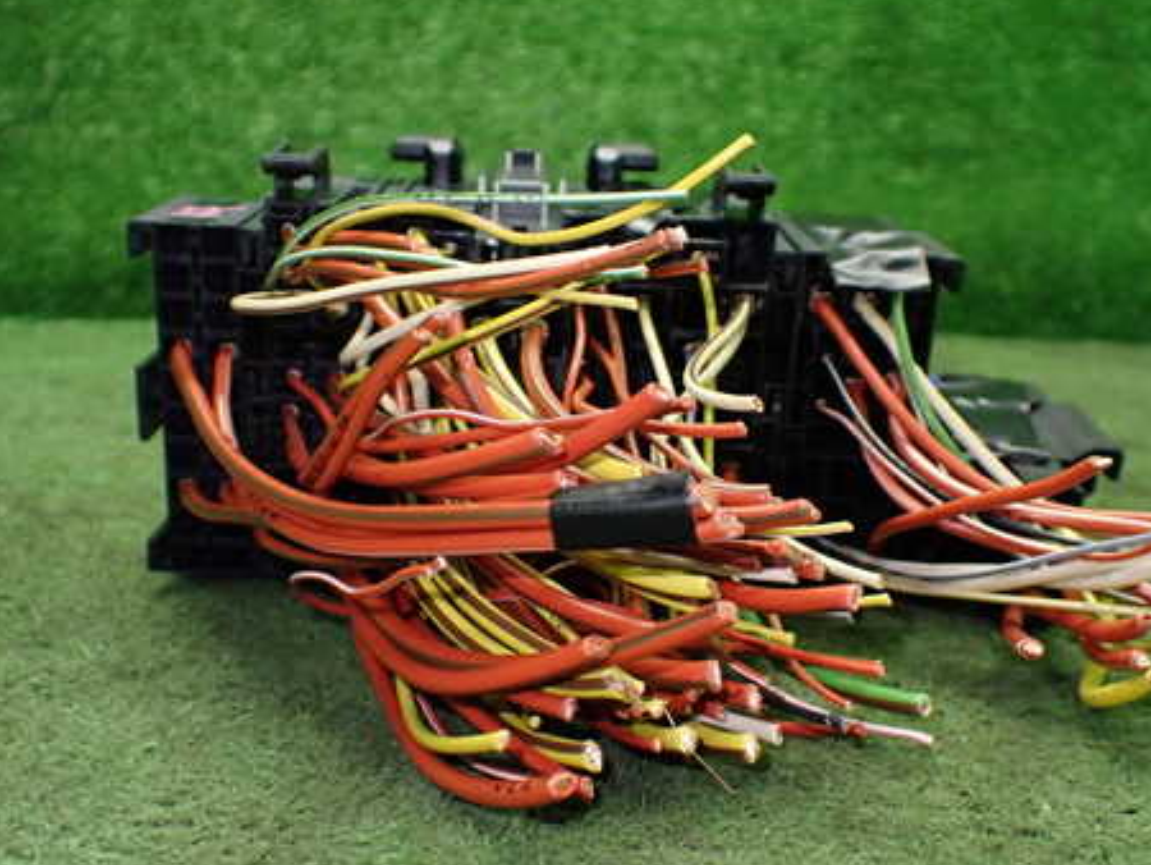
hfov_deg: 46.8
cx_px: 591
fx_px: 1331
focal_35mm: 40
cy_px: 479
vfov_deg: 36.0
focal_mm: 5.4
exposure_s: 1/125
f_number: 2.3
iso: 800
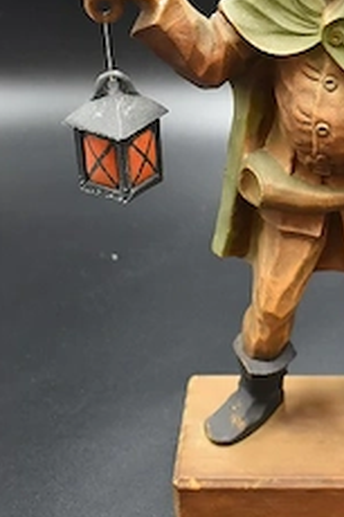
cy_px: 140
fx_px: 1263
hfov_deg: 15.3
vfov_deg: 22.9
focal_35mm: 88
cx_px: 331
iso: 1000
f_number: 4.2
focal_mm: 30
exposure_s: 1/125
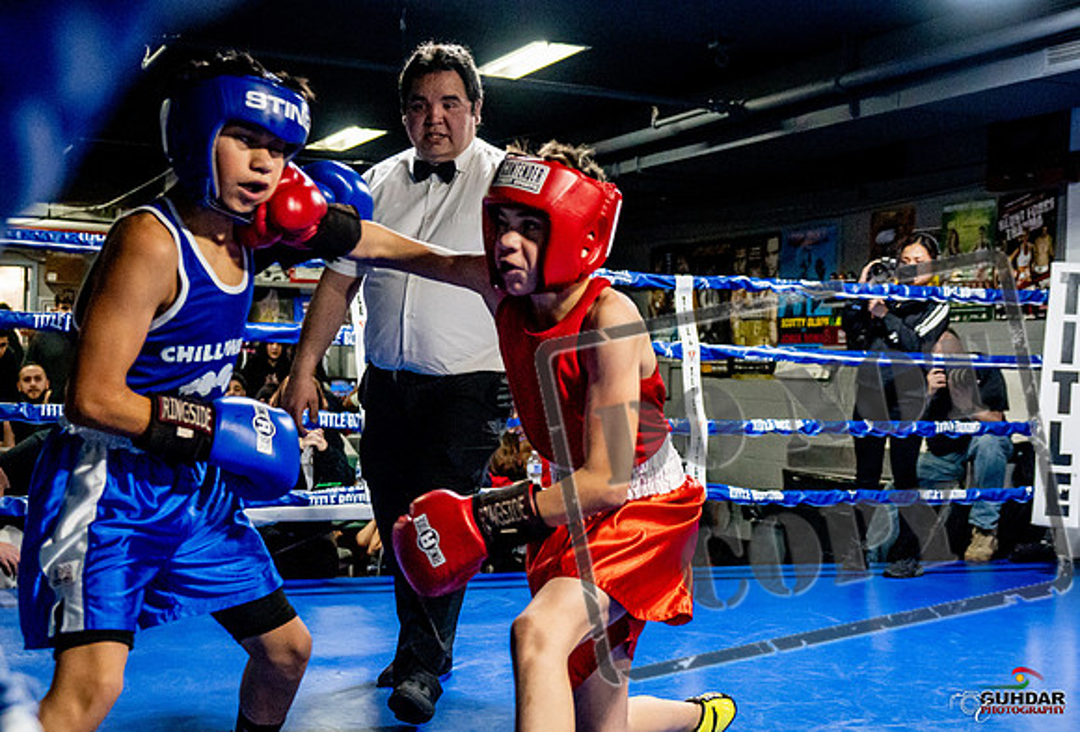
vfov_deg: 26.2
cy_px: 393
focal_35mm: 52
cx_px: 613
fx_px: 1571
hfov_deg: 37.9
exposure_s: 1/1000
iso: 5000
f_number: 2.8
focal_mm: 30
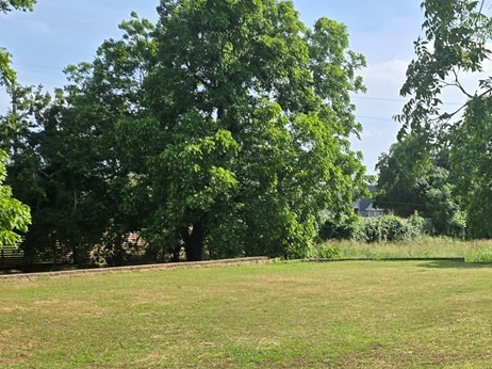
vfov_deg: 28.1
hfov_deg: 33.8
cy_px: 282
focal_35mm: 51
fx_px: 724
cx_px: 507
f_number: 1.8
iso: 25
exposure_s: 1/1441
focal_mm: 5.4
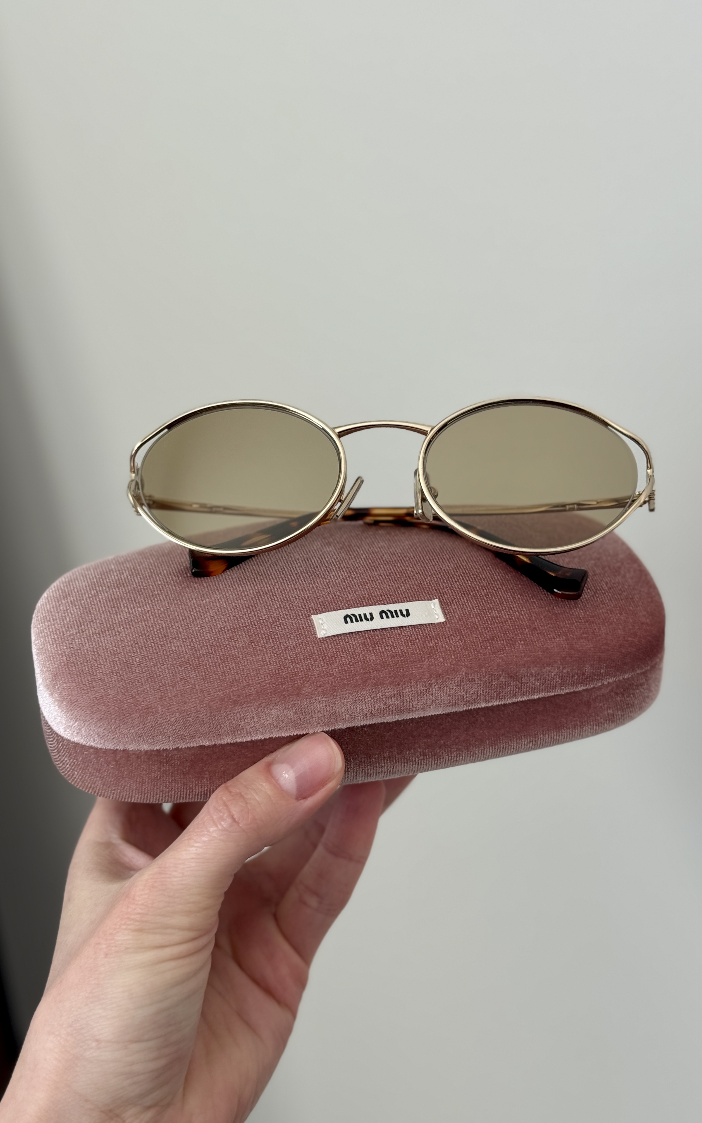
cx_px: 374
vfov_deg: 39.6
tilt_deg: -26.3
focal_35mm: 51
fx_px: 1561
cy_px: 561
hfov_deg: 25.3
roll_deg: +1.1
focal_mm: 6.76
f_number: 1.78
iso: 50
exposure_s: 1/167
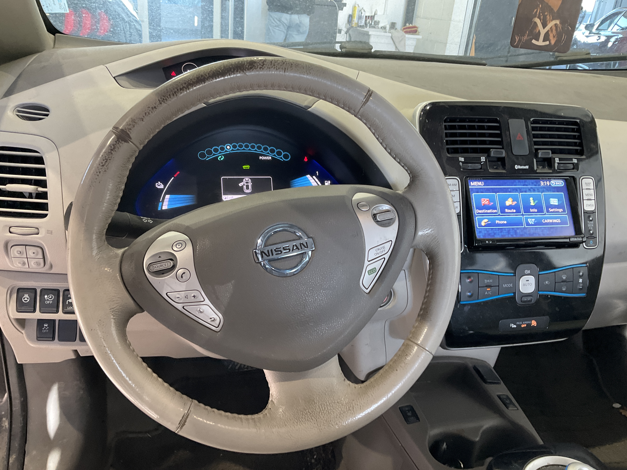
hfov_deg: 61.7
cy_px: 235
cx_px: 314
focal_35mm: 29
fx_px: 525
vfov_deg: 48.2
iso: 125
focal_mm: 3
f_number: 1.8
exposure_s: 1/60
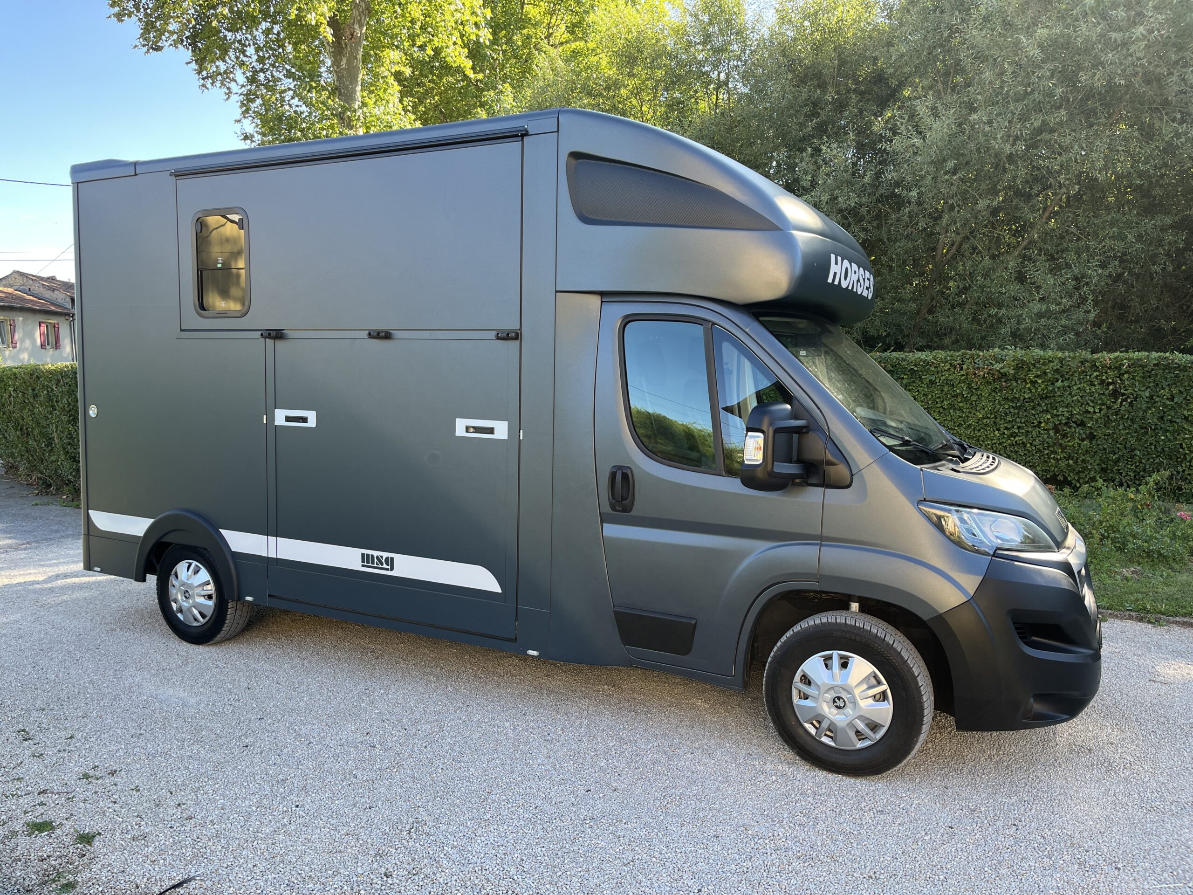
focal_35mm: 26
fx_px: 896
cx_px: 596
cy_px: 448
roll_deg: +0.7
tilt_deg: -7.5
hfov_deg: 67.3
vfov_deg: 53.1
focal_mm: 5.1
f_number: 1.6
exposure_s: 1/285
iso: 40
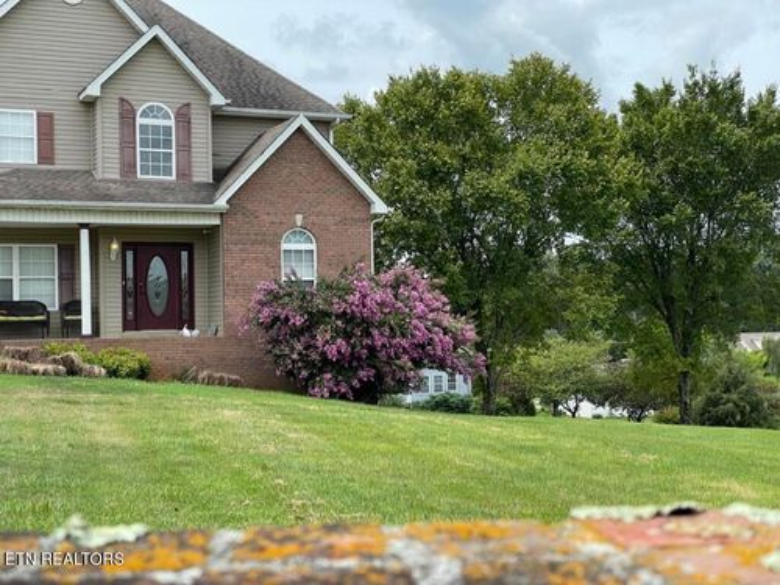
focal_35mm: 52
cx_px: 390
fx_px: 1172
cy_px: 292
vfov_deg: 28.0
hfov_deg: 36.8
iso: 25
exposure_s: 1/1261
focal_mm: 6
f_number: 2
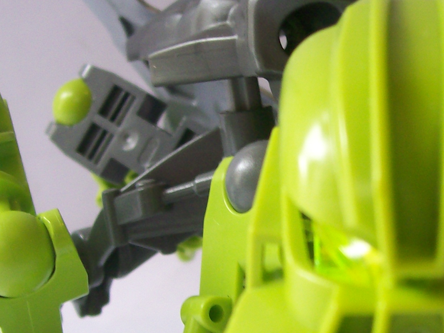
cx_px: 299
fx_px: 1154
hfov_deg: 21.7
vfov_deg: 16.4
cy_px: 232
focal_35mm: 90
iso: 83
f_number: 2.7
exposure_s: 1/32
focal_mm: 6
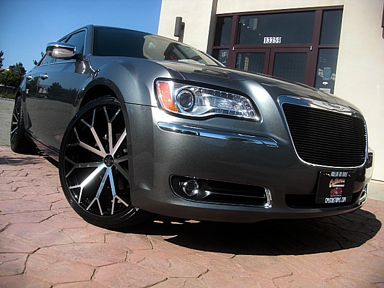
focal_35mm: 36
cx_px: 192
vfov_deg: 39.7
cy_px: 144
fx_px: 399
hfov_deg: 51.4
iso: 50
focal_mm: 6.3
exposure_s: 1/800
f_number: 2.8
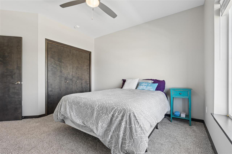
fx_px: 103
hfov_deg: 96.7
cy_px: 77
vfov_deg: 73.7
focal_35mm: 16
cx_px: 116
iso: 400
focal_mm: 16
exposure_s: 1/20
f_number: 8
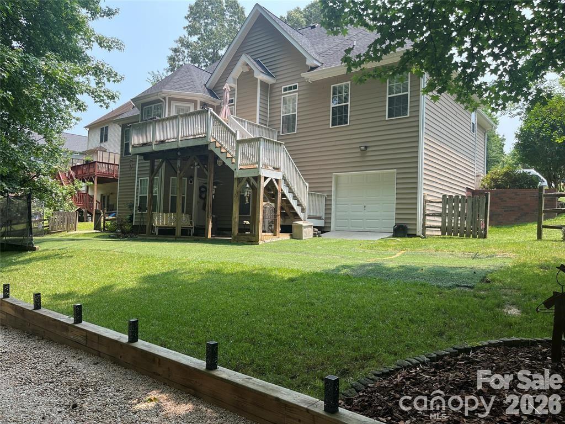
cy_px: 212
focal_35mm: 26
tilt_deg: +2.6
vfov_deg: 53.1
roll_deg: -2.3
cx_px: 282
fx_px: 424
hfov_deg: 67.3
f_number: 1.6
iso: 50
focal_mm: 5.1
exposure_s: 1/845
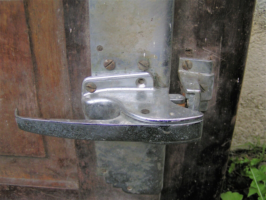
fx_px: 292
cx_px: 133
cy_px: 100
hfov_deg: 49.0
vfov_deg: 37.7
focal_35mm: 38
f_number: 2.8
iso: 50
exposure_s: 1/500
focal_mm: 5.8
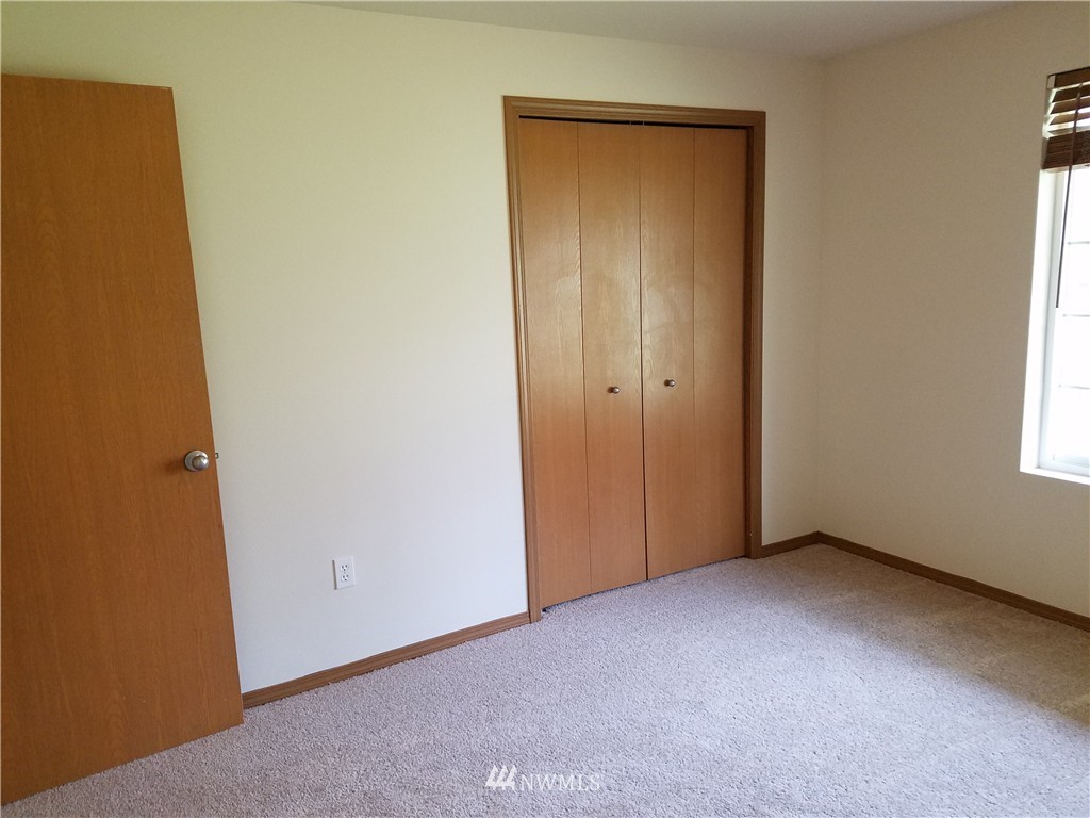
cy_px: 409
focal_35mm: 27
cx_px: 545
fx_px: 850
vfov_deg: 51.4
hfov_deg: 65.3
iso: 160
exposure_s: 1/60
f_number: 1.7
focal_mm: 4.25
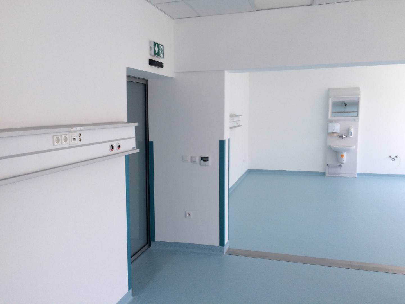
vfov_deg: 48.2
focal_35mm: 29
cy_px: 152
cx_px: 202
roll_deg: +1.2
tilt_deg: -5.7
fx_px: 339
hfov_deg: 61.7
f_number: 2.2
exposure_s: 1/173
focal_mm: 4.15
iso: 32
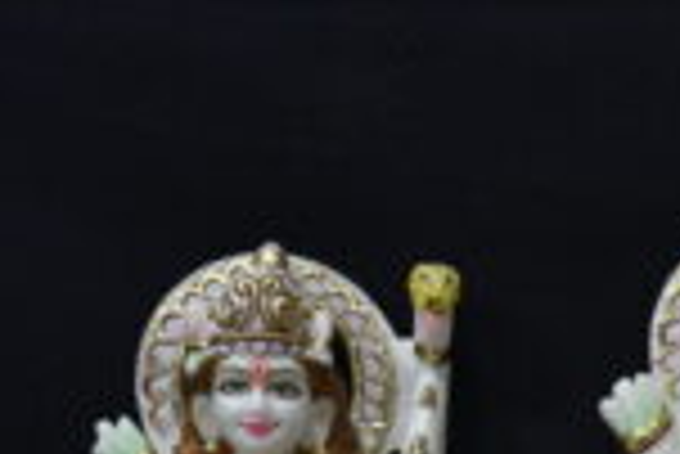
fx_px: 5918
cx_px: 815
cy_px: 641
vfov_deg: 4.4
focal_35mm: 313
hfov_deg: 6.5
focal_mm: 110
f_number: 5.6
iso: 1400
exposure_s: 1/500
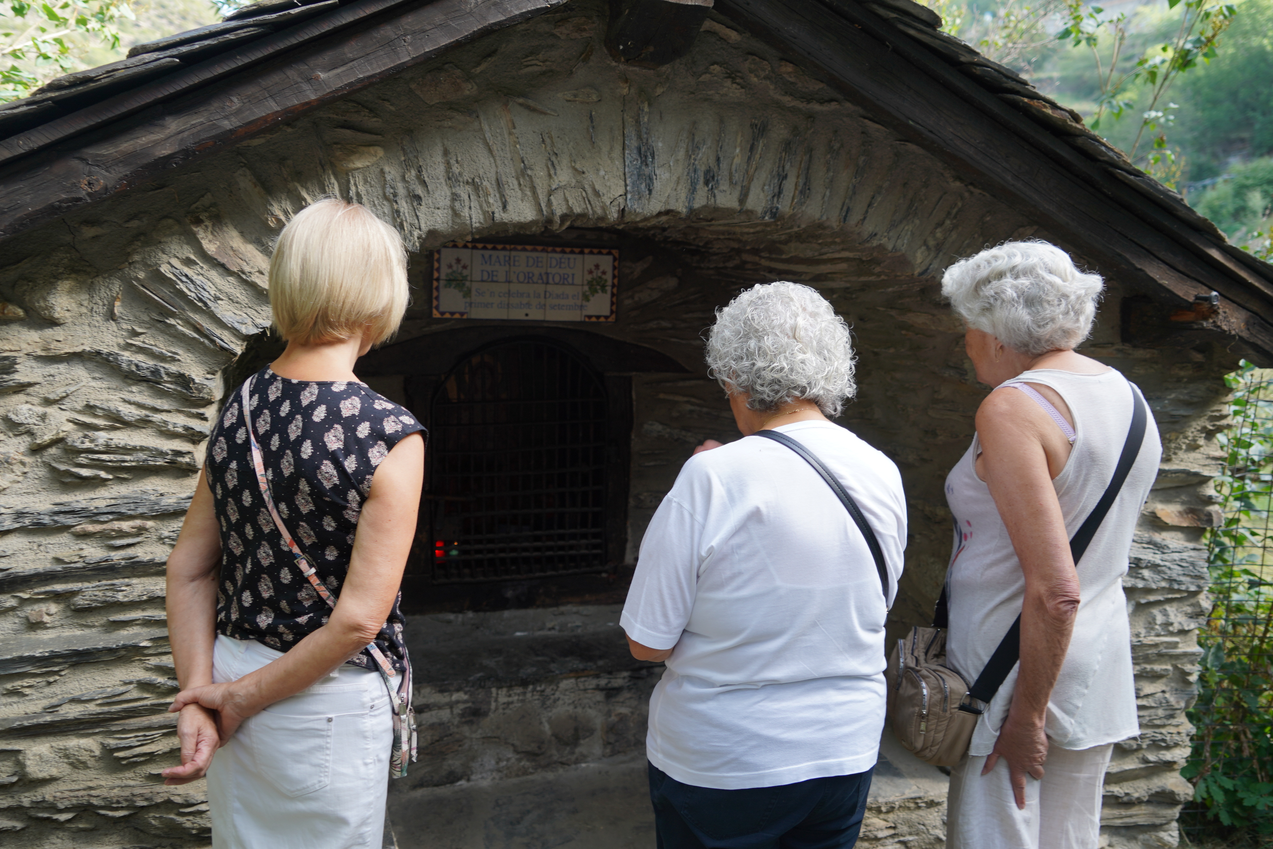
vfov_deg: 43.6
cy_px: 424
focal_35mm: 30
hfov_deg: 61.9
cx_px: 636
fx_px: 1061
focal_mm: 30
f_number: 4
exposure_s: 1/60
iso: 125
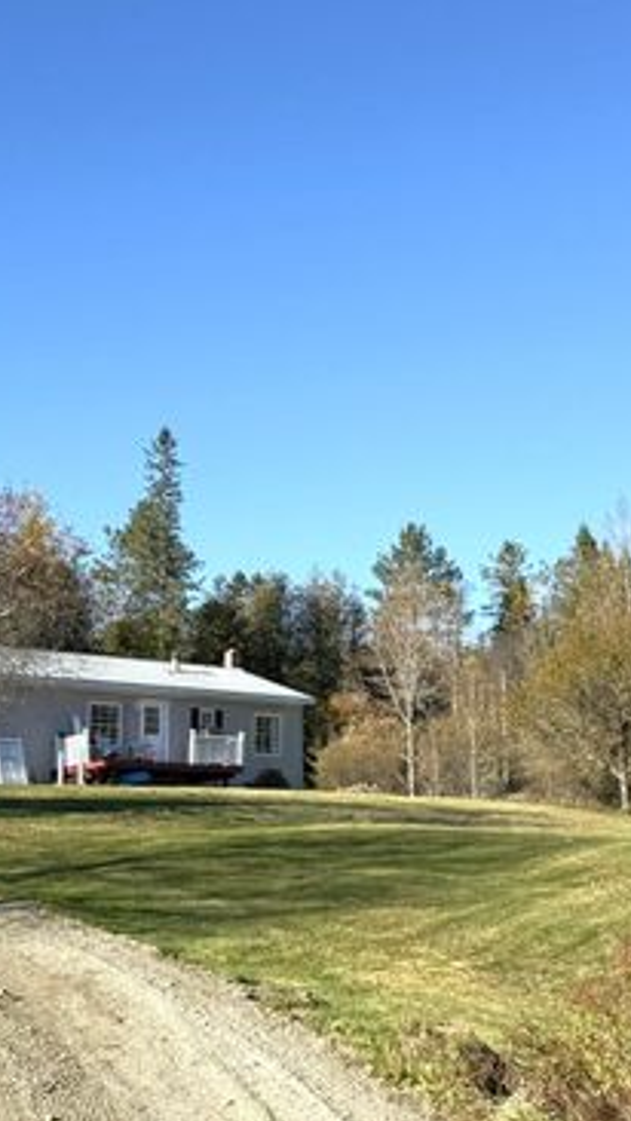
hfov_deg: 21.8
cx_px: 334
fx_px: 1635
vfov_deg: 37.8
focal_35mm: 55
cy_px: 568
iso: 80
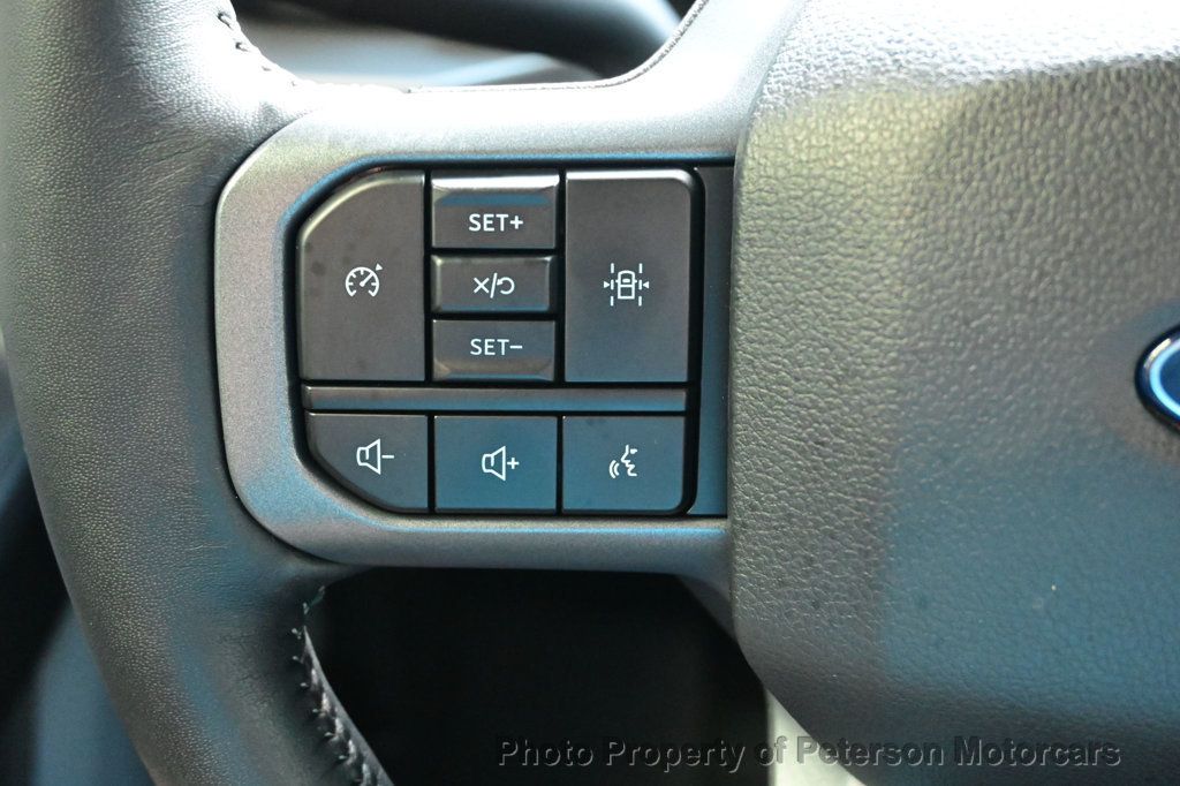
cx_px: 590
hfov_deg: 46.4
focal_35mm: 42
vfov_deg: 31.9
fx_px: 1376
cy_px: 393
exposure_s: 1/50
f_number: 4.5
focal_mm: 28
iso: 6400
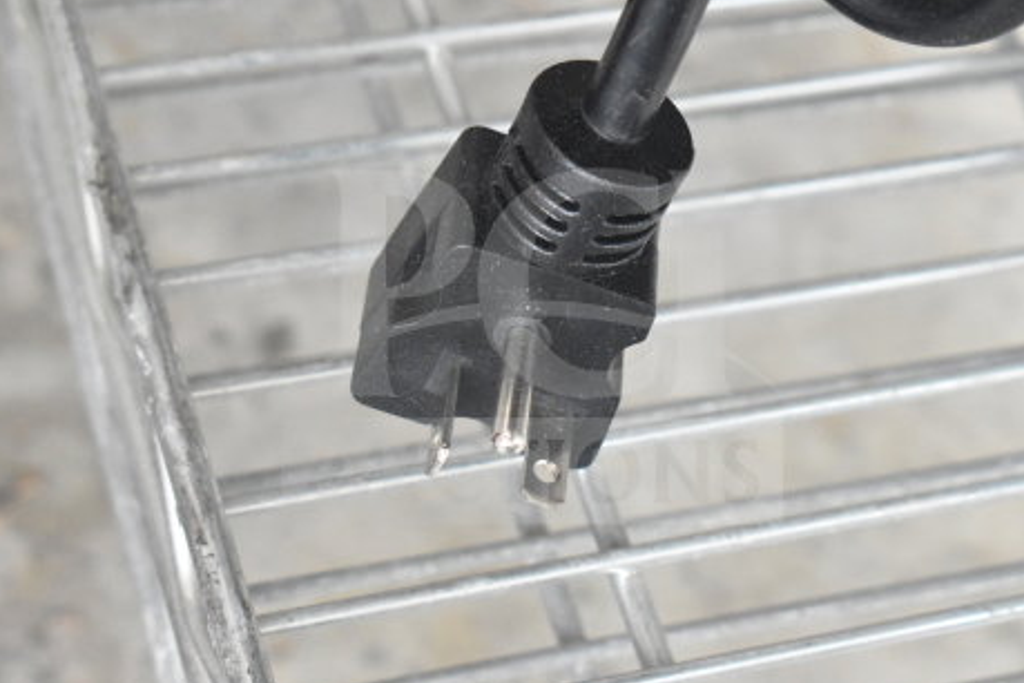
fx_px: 3119
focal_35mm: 110
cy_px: 347
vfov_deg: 12.5
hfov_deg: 18.6
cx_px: 531
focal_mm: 55
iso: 6400
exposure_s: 1/100
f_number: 5.6
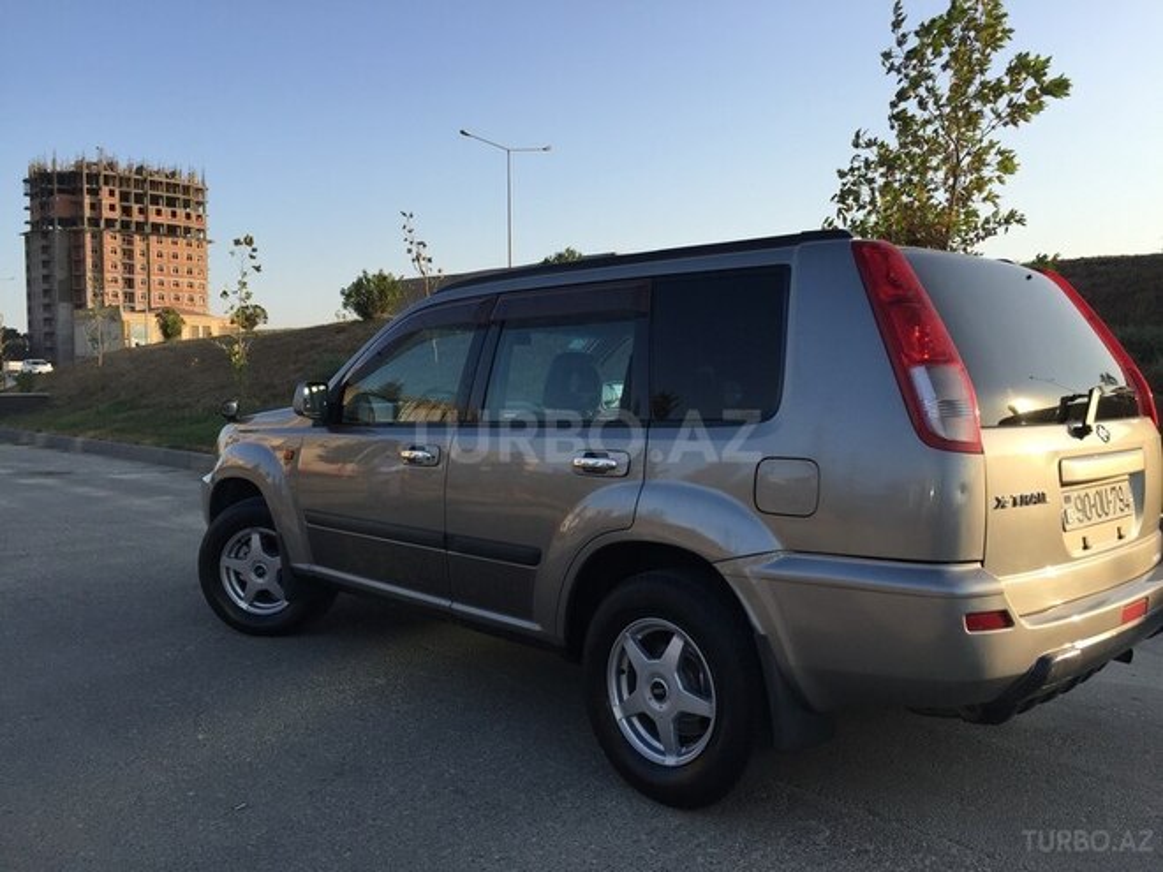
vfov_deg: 48.2
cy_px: 436
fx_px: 974
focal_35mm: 29
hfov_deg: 61.7
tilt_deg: -3.1
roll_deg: -0.5
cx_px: 582
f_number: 2.2
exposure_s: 1/920
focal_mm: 4.15
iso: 32
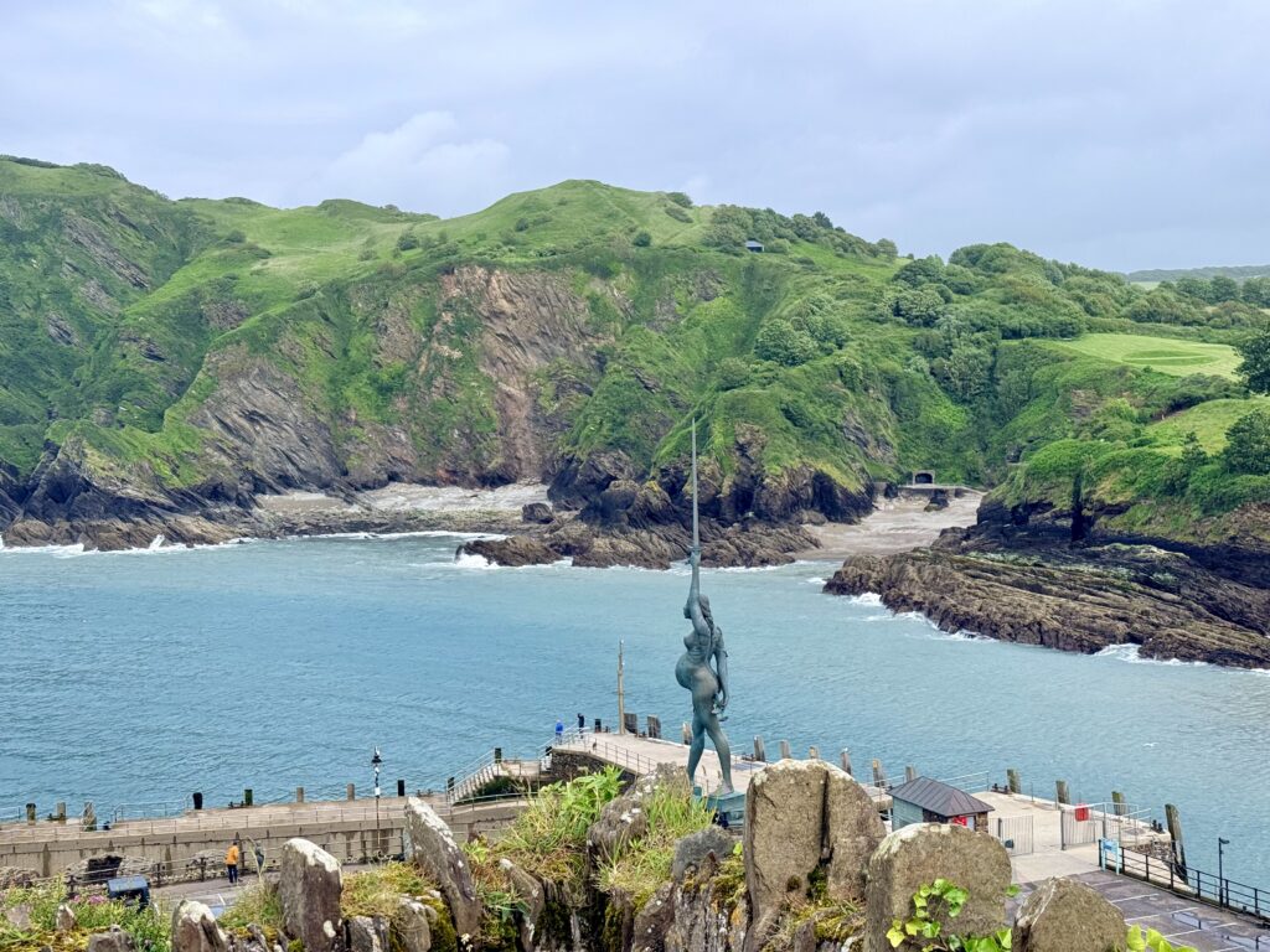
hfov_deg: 39.7
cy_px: 476
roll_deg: +1.8
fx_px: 1761
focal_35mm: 48
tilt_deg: -1.8
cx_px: 635
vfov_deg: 30.3
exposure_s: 1/2762
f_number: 1.78
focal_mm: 6.76
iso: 64
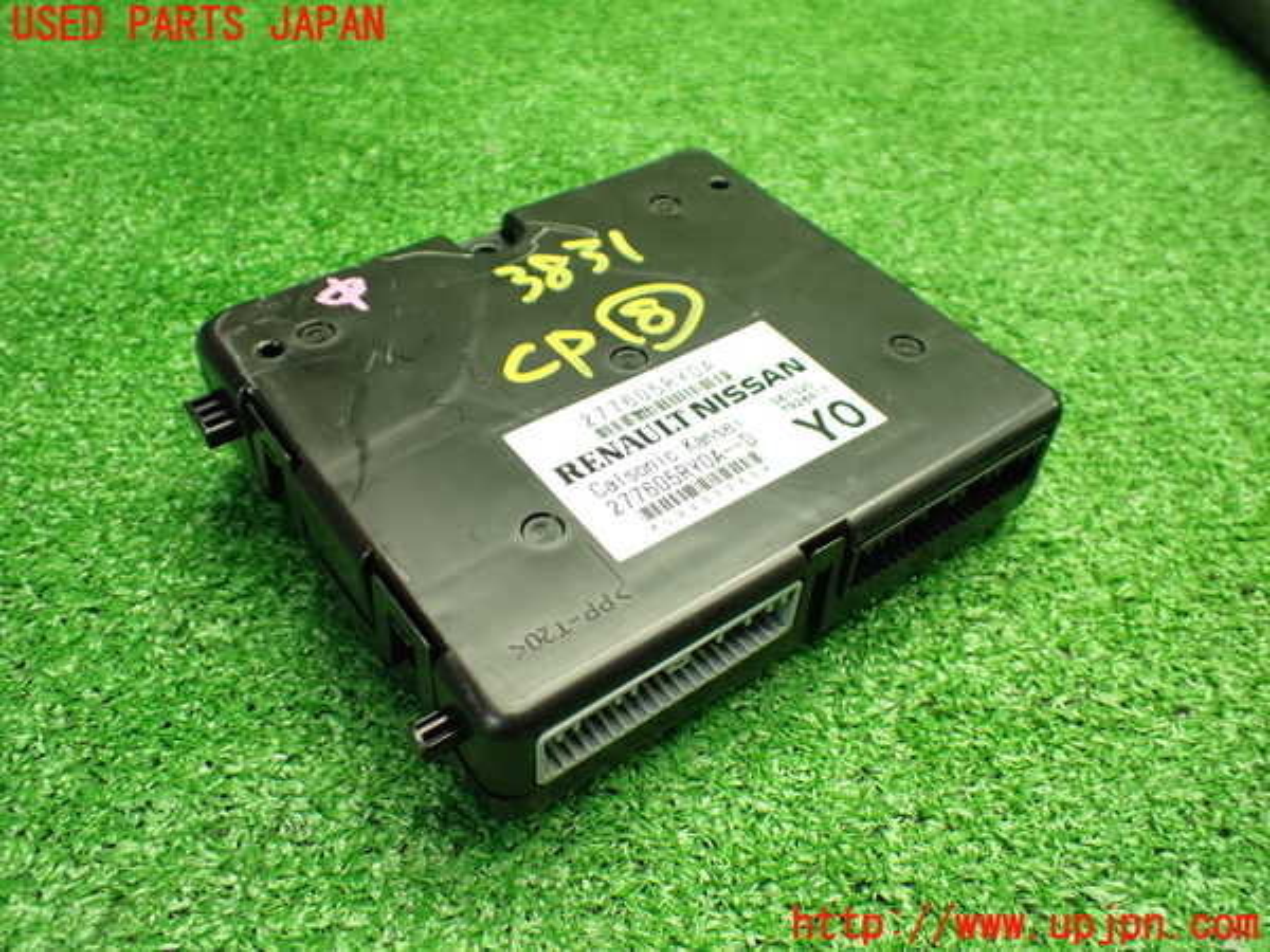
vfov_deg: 46.8
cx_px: 635
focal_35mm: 30
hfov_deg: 60.0
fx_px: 1101
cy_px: 476
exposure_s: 1/100
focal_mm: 5.4
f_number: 2.3
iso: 800
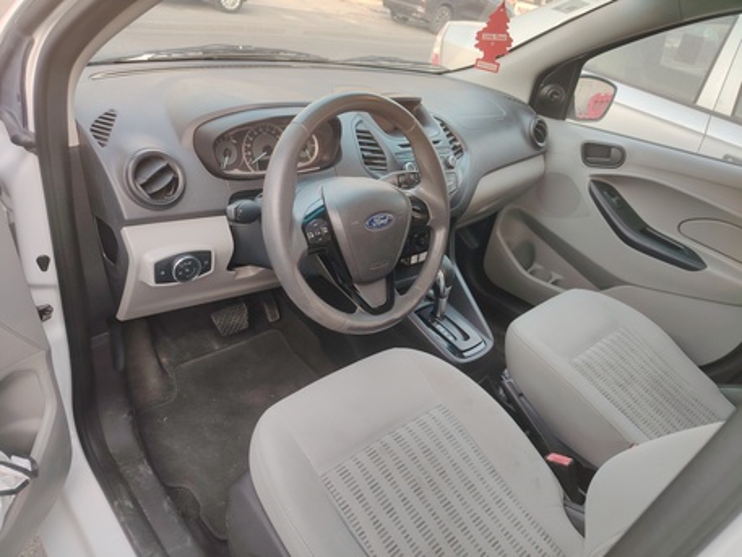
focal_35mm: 24
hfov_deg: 71.6
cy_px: 278
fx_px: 515
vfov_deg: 56.8
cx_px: 371
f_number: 1.75
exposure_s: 1/50
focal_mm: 5.25
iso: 300
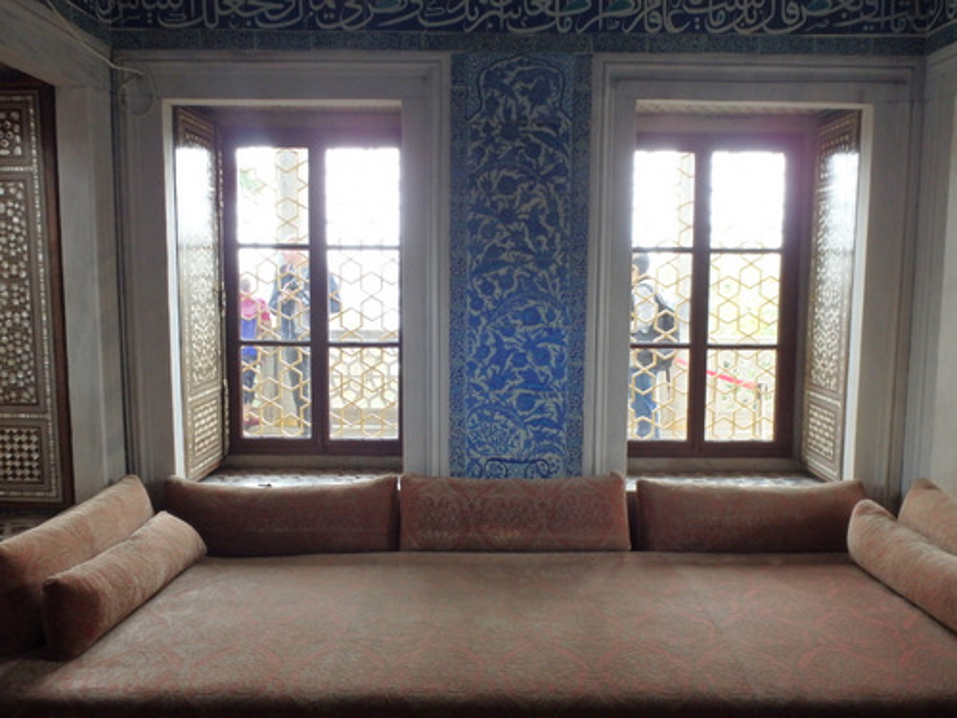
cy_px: 359
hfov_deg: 63.4
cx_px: 478
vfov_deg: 49.7
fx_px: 774
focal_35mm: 28
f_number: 3.9
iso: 320
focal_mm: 5
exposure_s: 1/30
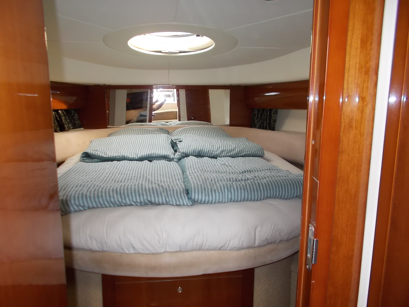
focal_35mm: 26
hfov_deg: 67.3
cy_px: 154
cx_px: 204
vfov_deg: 53.1
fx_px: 307
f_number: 3.2
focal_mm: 4.6
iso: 200
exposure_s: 1/25
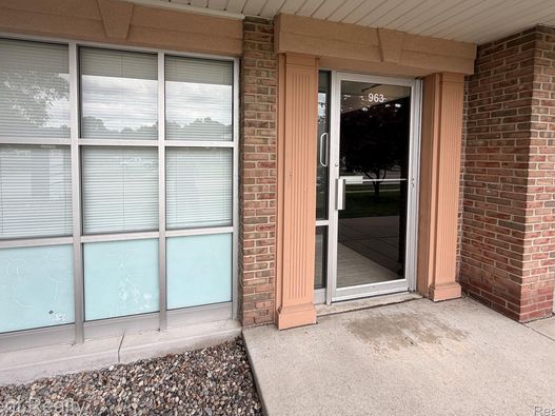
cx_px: 261
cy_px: 167
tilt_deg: -2.5
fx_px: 272
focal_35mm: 17
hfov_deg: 90.9
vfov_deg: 73.9
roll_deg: -0.6
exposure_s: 1/296
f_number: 2.2
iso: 50
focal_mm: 2.22
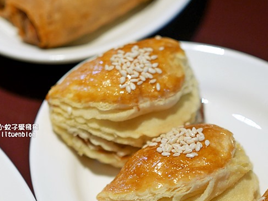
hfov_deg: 19.0
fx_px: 797
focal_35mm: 103
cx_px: 191
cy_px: 204
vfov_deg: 14.1
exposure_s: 1/400
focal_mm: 25
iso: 200
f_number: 1.8
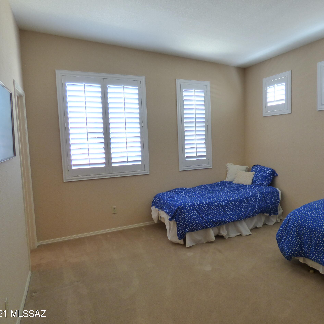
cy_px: 161
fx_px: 254
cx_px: 200
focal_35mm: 24
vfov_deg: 65.0
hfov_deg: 64.2
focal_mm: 3.58
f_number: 2.8
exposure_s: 1/60
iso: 400
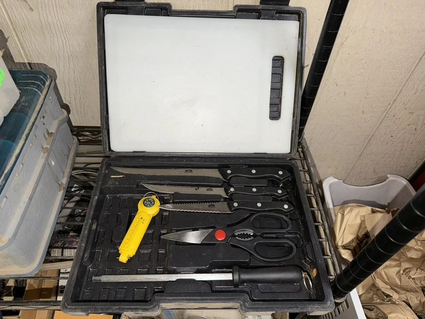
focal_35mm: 24
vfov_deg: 56.8
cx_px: 212
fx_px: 295
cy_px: 160
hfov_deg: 71.6
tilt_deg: -50.2
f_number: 1.78
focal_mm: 6.76
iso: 80
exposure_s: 1/39
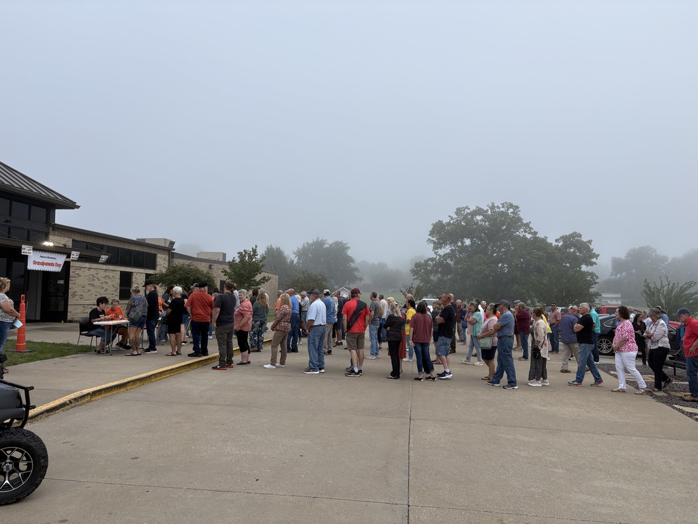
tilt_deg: +4.1
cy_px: 262
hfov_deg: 67.3
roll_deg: +0.6
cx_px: 349
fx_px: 524
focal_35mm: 26
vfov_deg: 53.1
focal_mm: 5.96
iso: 50
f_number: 1.6
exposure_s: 1/1393
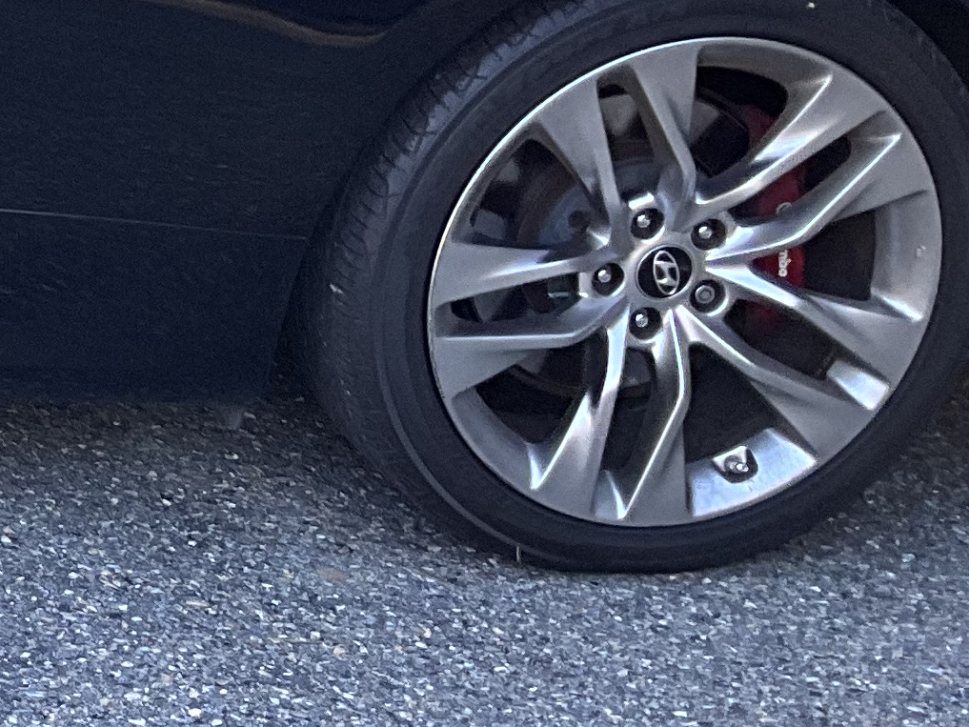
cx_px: -780
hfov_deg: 14.9
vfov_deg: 12.8
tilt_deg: -19.4
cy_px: 59
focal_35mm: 115
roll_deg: -2.9
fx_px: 3220
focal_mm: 3
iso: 50
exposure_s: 1/122
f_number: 1.8
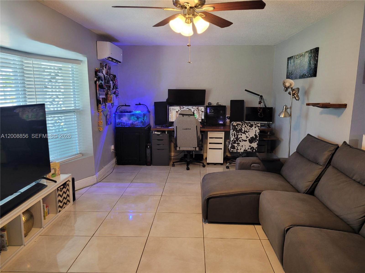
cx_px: 182
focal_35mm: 26
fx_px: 274
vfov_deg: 53.1
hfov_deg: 67.3
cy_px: 136
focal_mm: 5.4
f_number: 1.8
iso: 250
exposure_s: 1/60.2
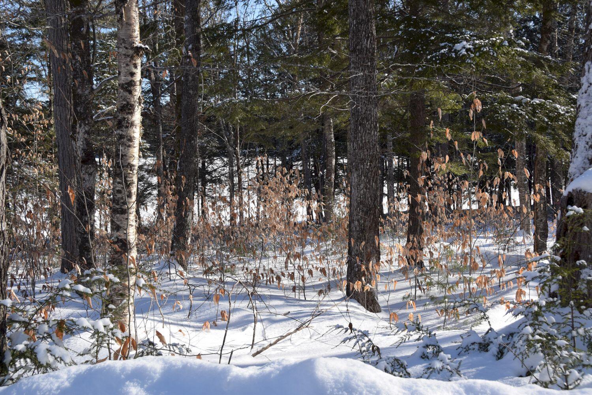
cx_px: 296
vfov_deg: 31.9
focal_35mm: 42
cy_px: 198
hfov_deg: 46.4
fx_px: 691
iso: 200
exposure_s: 1/320
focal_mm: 28
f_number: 9
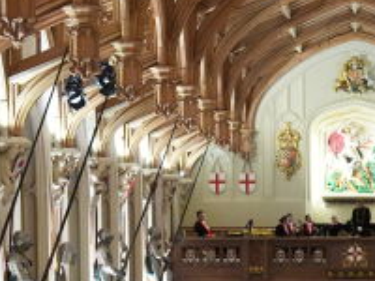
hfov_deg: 9.7
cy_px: 362
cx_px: 373
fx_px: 2188
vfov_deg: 7.3
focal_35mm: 202
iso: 6400
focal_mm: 70
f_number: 2.8
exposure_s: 1/100
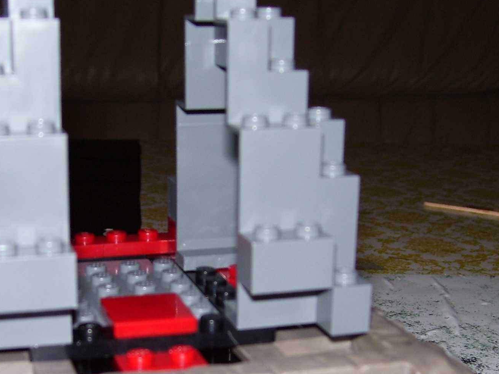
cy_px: 322
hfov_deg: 30.4
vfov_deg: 22.8
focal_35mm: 63
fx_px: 908
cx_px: 147
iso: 80
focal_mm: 6
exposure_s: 1/60
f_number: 2.7
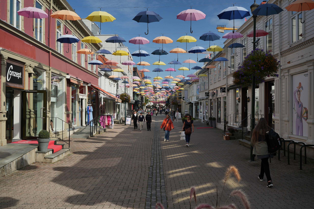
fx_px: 305
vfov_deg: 37.9
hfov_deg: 54.4
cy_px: 104
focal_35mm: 35
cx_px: 157
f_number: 10
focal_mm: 35
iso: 100
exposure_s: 1/125
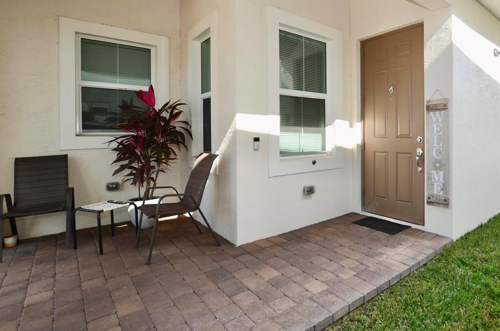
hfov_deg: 85.6
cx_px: 308
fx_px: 263
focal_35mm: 19
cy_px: 135
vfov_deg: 63.8
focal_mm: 10
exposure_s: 1/125
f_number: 5.6
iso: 100
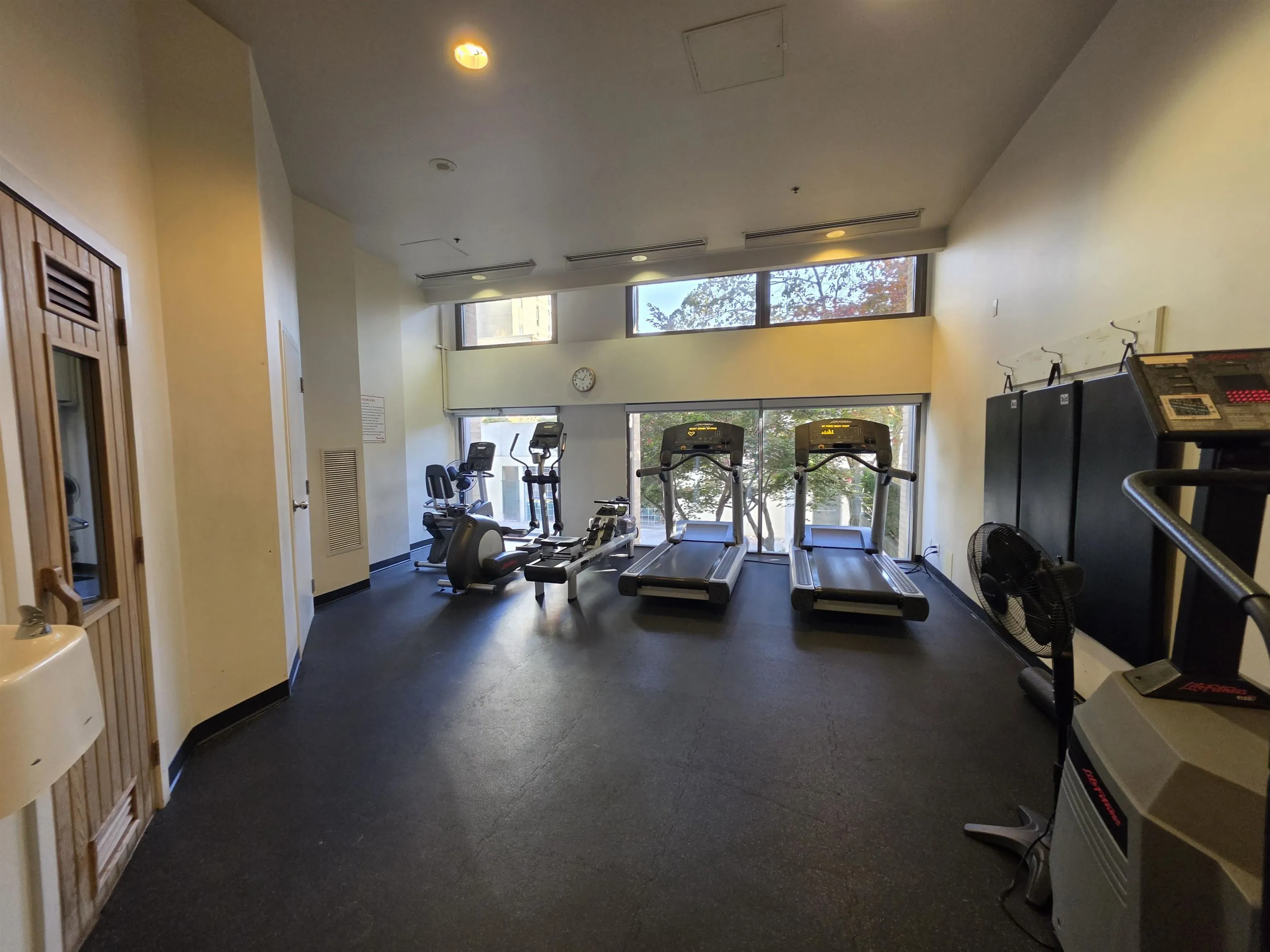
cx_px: 635
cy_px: 476
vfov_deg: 89.9
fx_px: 477
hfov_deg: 106.2
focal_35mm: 13
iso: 400
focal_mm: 2.2
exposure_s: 1/60
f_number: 1.9
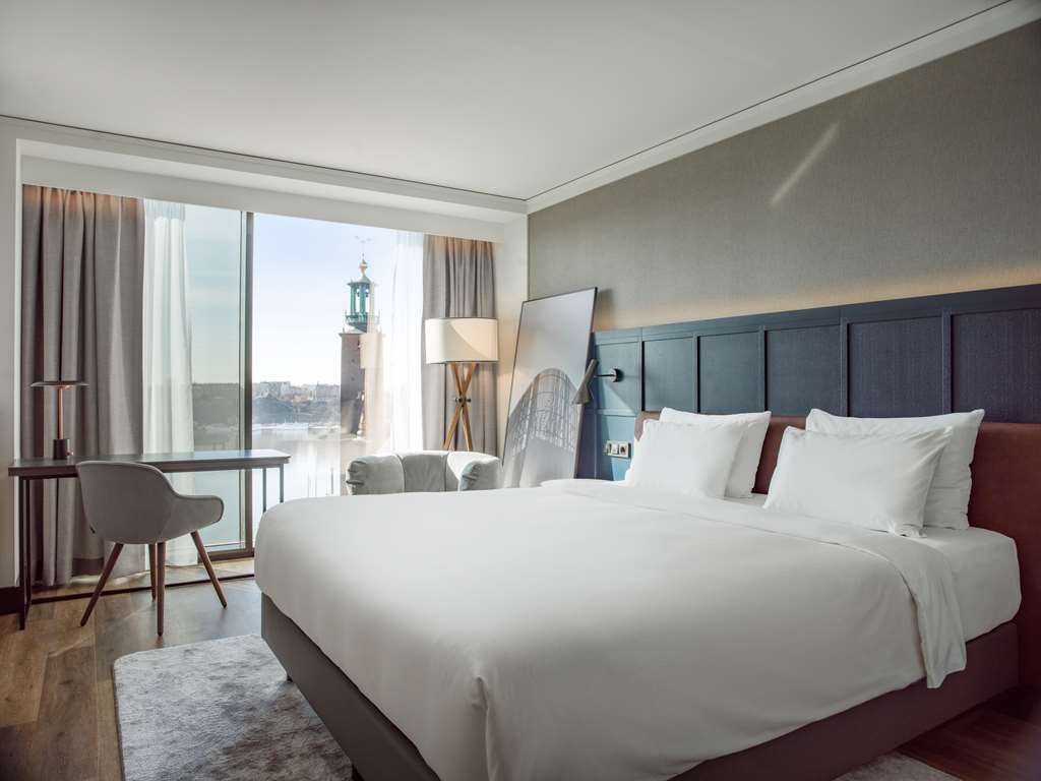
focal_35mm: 23
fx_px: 692
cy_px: 390
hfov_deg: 73.9
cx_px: 520
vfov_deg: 58.9
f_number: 8
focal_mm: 35
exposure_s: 1/45
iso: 100
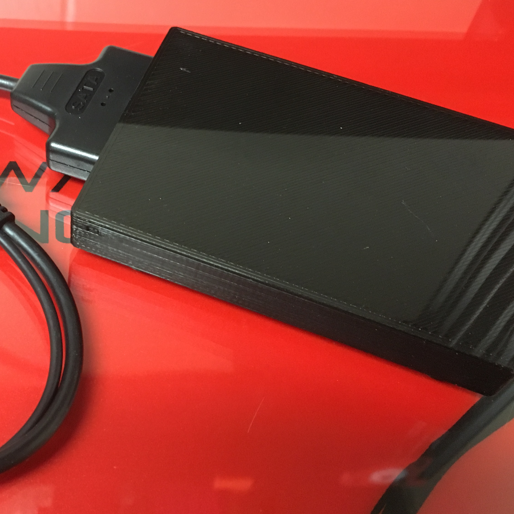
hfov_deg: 35.8
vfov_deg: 36.8
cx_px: 119
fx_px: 773
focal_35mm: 46
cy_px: 249
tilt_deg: -54.6
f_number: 2.2
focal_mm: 4.15
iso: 200
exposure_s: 1/15
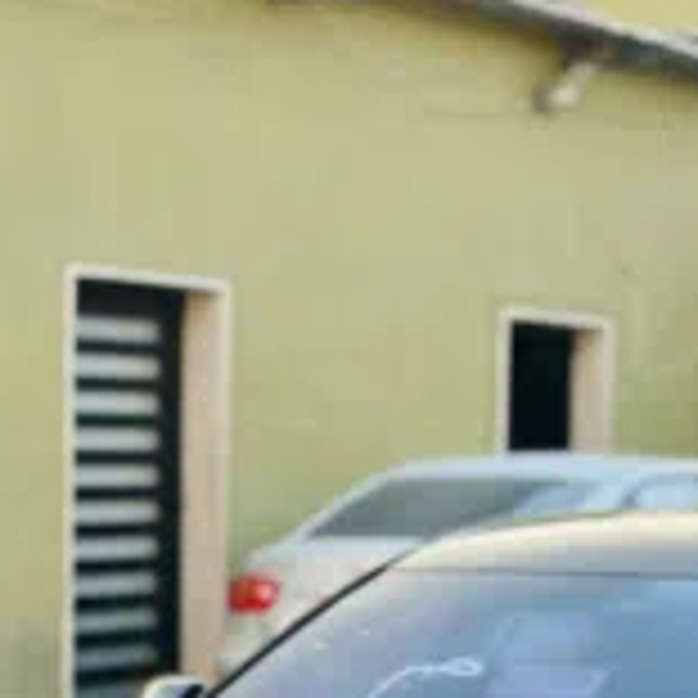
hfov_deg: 11.9
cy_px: 700
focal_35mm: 146
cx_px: 549
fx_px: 3331
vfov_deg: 11.8
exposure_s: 1/412
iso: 80
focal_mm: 6.86
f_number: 1.78
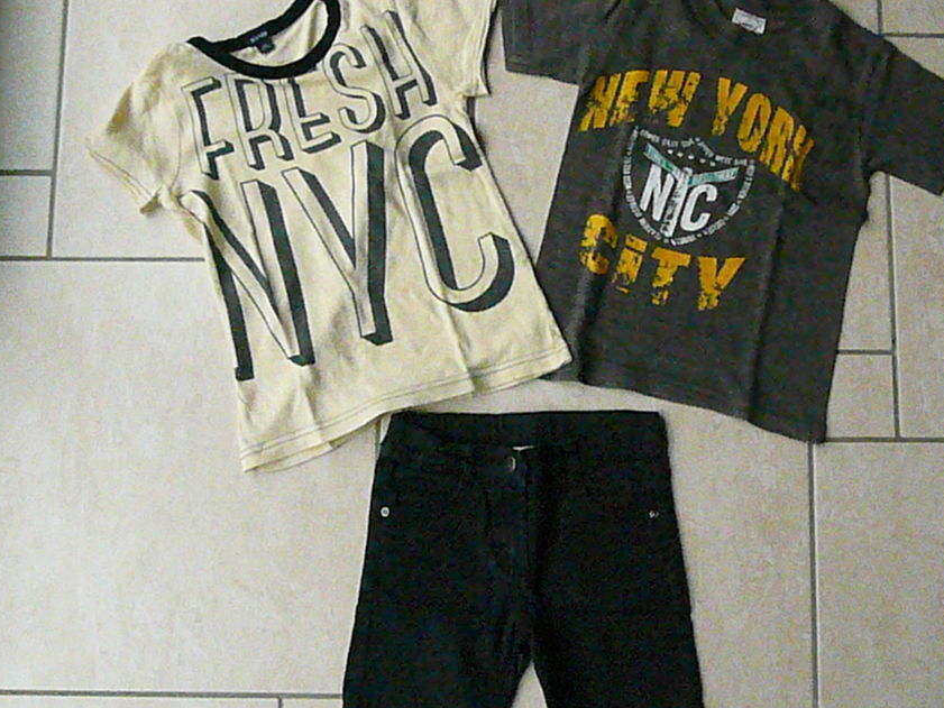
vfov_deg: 32.9
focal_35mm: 44
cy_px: 367
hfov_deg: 42.8
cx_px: 534
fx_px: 1200
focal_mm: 6.1
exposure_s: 1/400
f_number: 9
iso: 3200
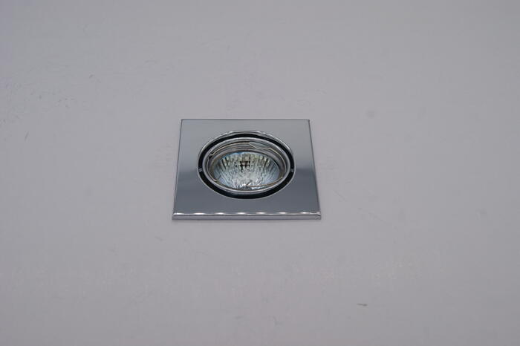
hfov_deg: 43.6
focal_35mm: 45
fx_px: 650
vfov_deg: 29.8
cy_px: 173
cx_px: 260
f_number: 11
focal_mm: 30
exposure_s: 1/80
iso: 100
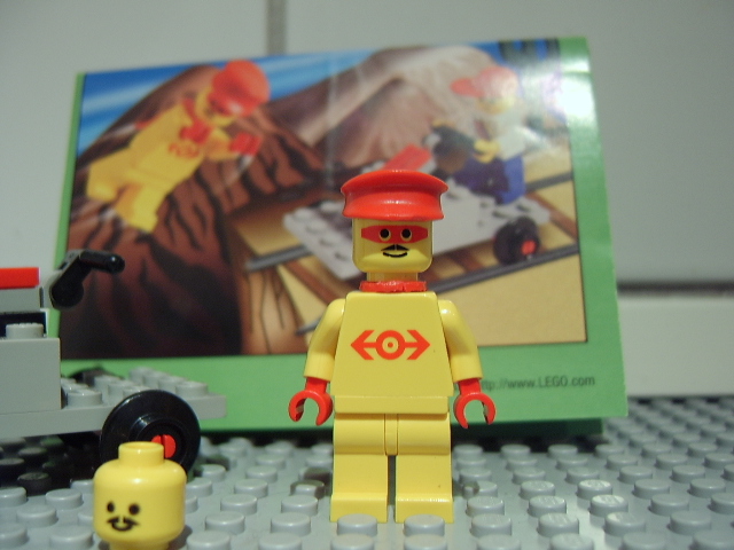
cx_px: 367
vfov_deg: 45.4
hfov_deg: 58.4
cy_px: 275
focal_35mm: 31
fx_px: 657
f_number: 2.7
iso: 100
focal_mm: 8.13
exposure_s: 1/5
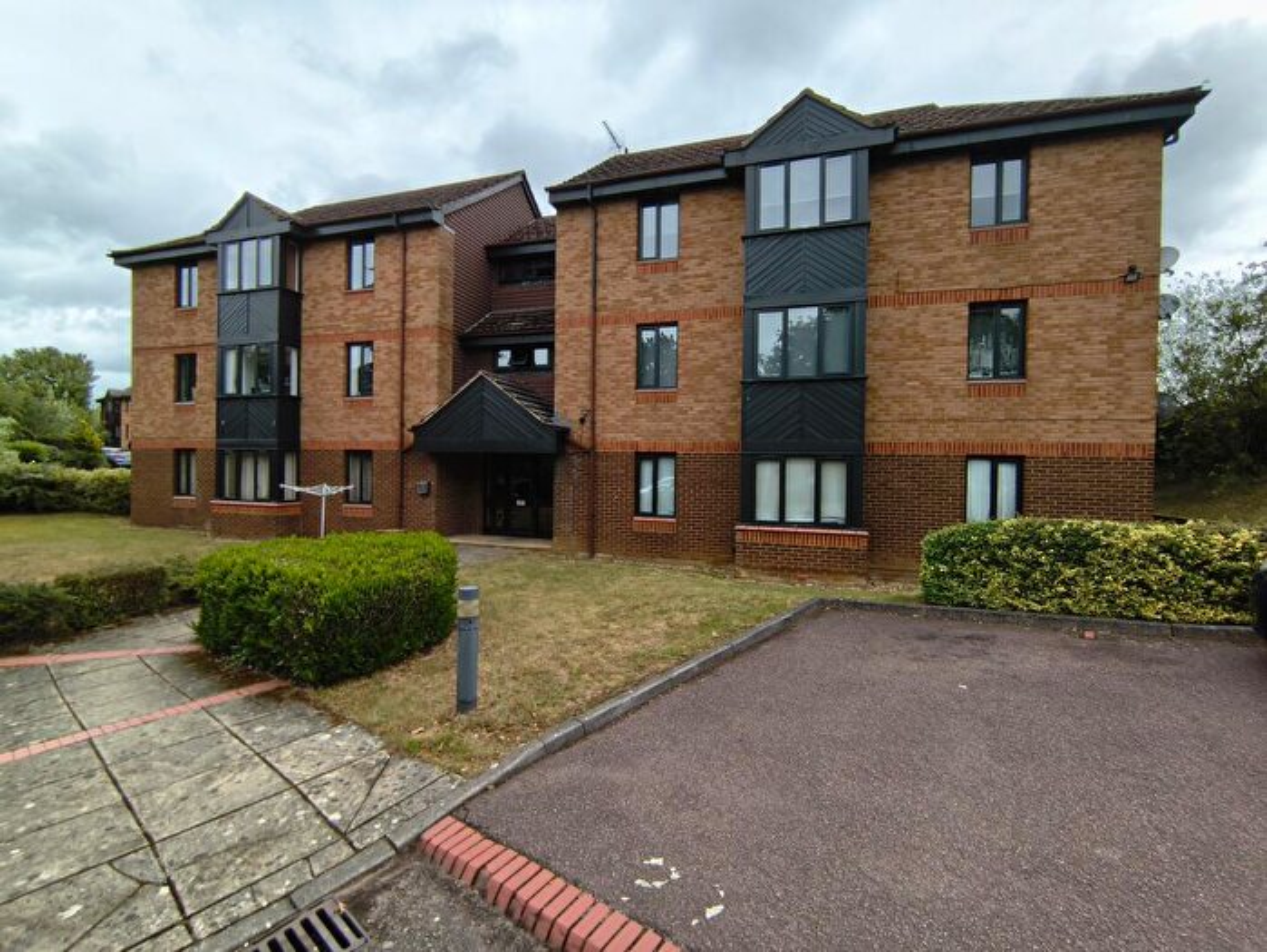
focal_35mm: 15
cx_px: 634
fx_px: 549
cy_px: 476
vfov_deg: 81.8
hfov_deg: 98.1
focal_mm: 1.65
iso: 50
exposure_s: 1/370
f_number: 2.2
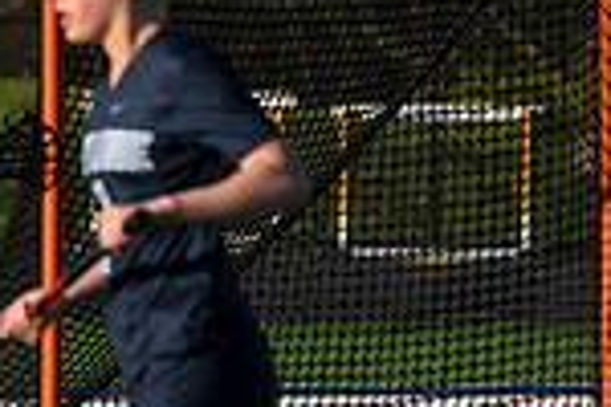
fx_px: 19686
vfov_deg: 1.2
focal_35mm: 1160
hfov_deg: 1.8
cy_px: 114
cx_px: -456
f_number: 5.6
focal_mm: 200
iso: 250
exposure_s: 1/1600
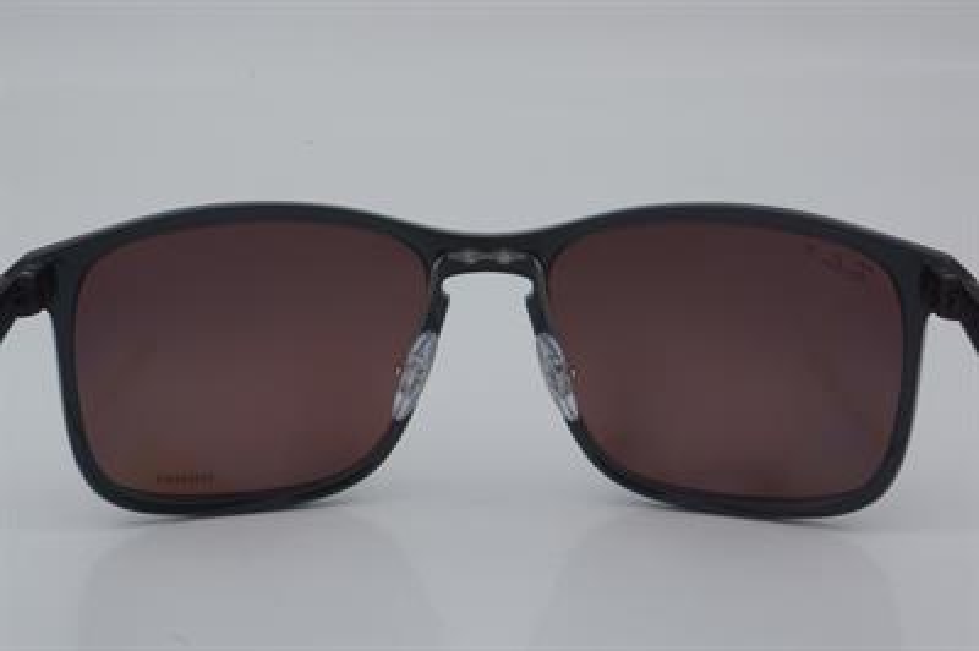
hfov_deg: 27.0
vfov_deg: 18.2
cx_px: 490
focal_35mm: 75
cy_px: 326
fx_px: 2038
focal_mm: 50
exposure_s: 1/4
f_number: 32
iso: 100
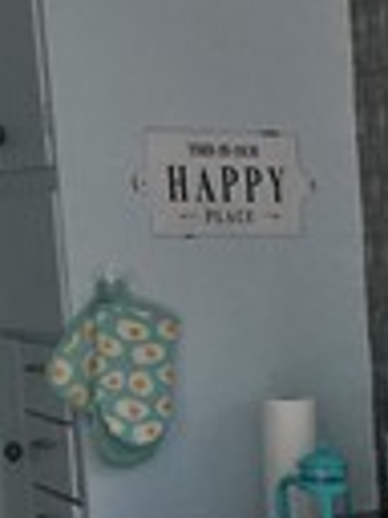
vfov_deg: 16.7
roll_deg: +0.7
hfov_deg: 12.1
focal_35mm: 113
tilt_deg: -11.7
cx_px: 685
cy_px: 615
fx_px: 1689
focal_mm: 4.15
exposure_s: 1/60
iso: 32
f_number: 2.2
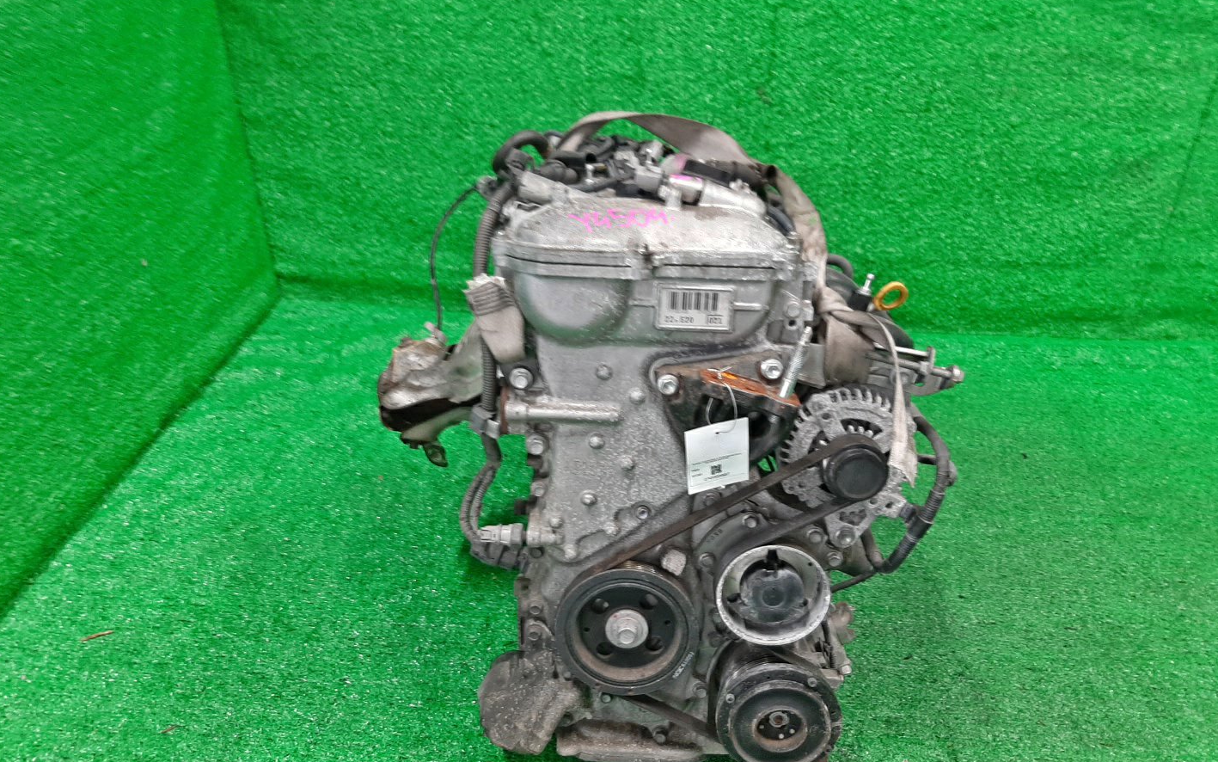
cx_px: 610
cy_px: 445
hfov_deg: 66.5
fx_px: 930
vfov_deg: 44.4
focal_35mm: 28
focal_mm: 3.93
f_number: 1.7
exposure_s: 1/50
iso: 146
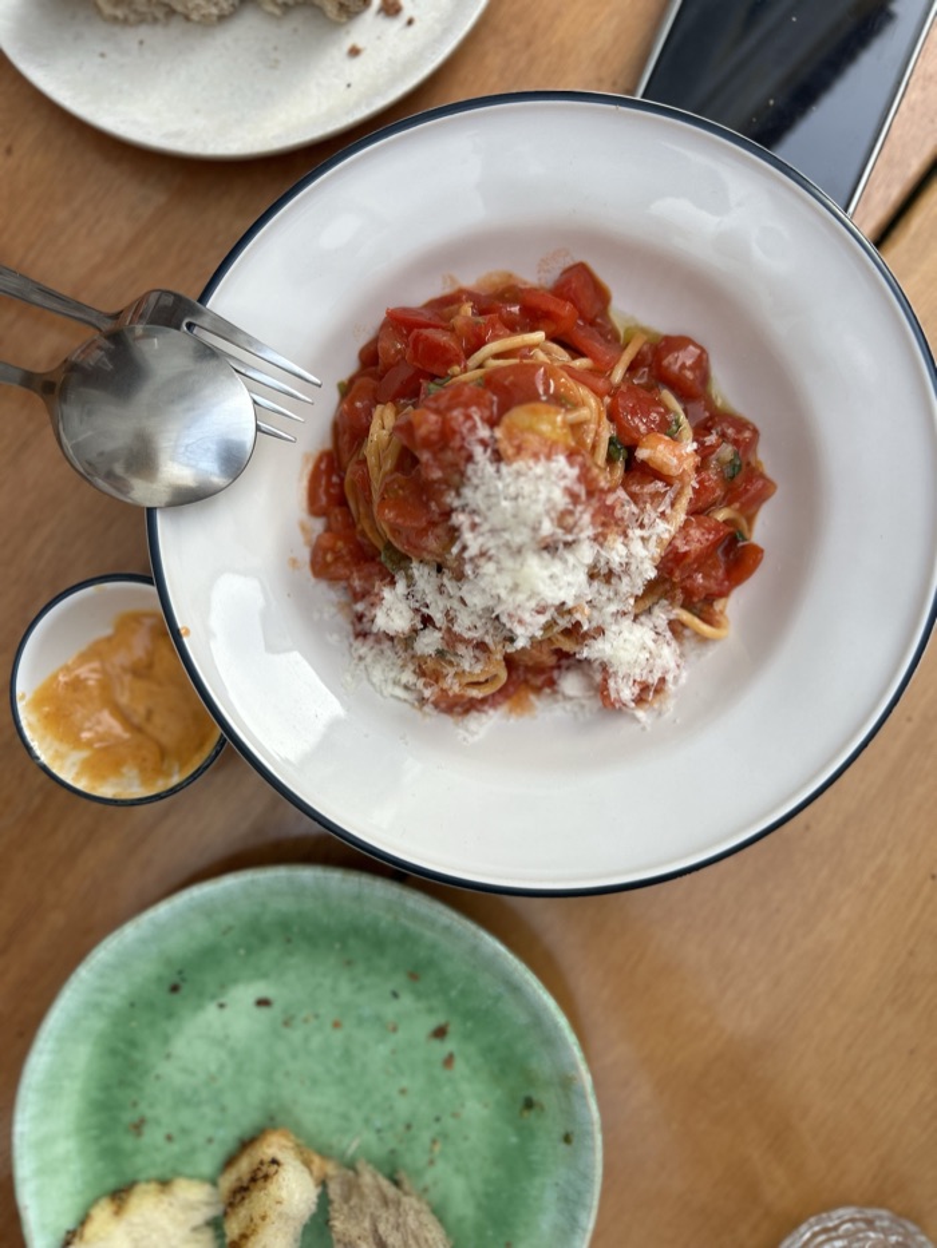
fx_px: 938
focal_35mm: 26
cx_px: 468
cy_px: 624
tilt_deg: -87.4
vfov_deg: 67.3
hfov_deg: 53.1
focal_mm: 5.7
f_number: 1.5
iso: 32
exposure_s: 1/121
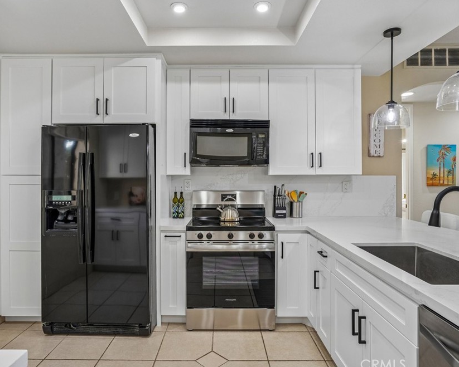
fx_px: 285
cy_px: 183
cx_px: 222
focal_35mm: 21
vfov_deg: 65.6
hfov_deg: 77.6
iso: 400
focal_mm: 18
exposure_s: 1/20
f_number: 8
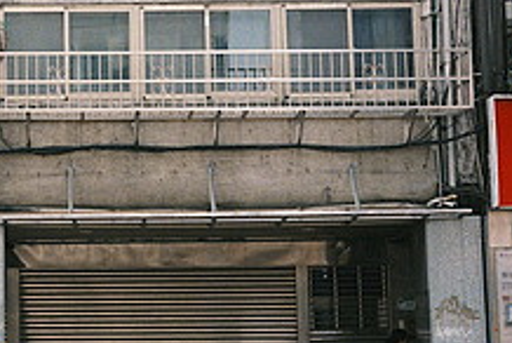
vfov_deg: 11.0
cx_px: 33
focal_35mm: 125
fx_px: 1780
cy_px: 59
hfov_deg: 16.1
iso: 200
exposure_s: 1/250
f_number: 4
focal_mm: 35
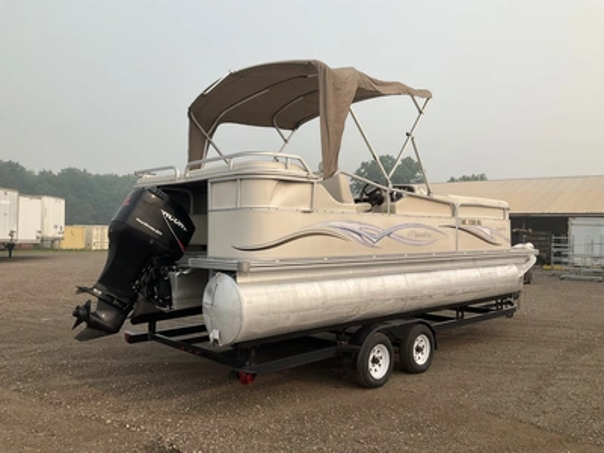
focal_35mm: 29
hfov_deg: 61.7
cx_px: 302
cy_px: 226
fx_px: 506
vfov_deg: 48.2
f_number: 1.8
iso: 25
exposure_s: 1/1912
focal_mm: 3
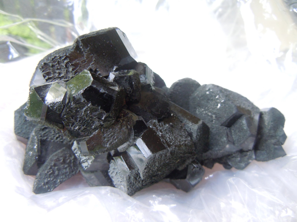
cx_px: 148
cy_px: 111
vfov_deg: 46.8
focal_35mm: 30
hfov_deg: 60.0
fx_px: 257
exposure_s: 1/60
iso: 400
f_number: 3.5
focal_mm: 5.4
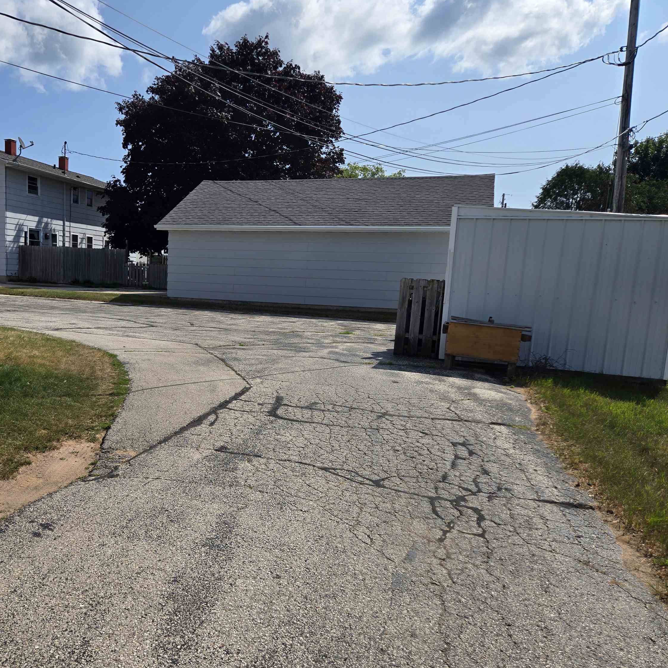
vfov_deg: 57.3
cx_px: 215
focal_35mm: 28
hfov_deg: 55.9
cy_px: 329
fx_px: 611
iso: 25
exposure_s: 1/3092
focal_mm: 5.4
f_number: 1.8
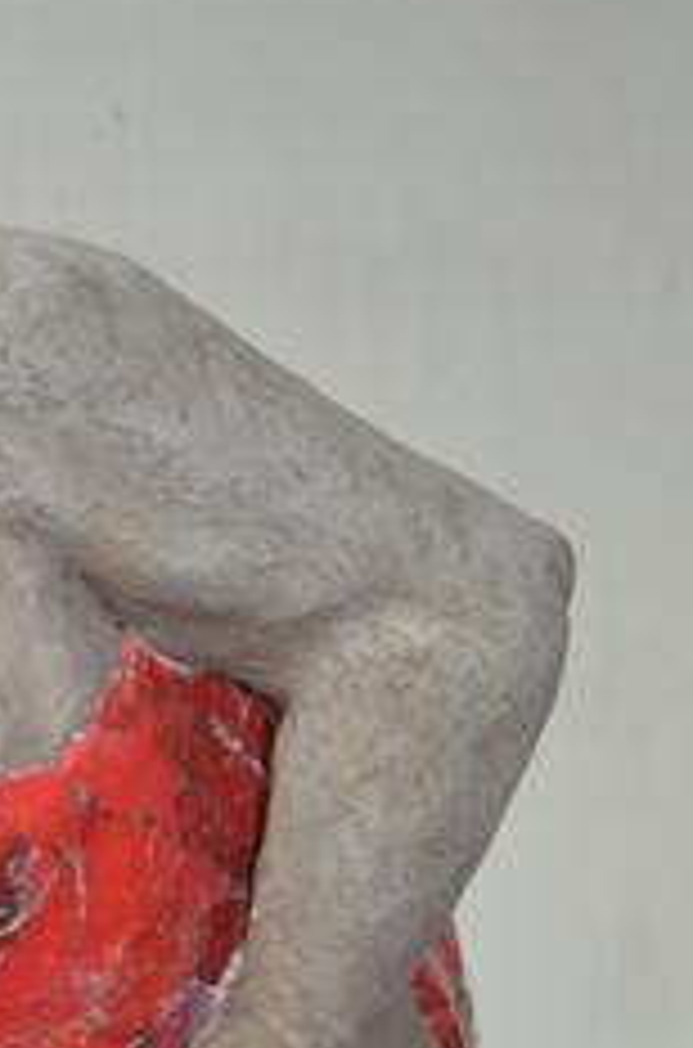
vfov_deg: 22.7
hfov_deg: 15.7
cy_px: 1138
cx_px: 7
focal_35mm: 85
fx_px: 2469
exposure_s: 1/30
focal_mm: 22
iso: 320
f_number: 3.8
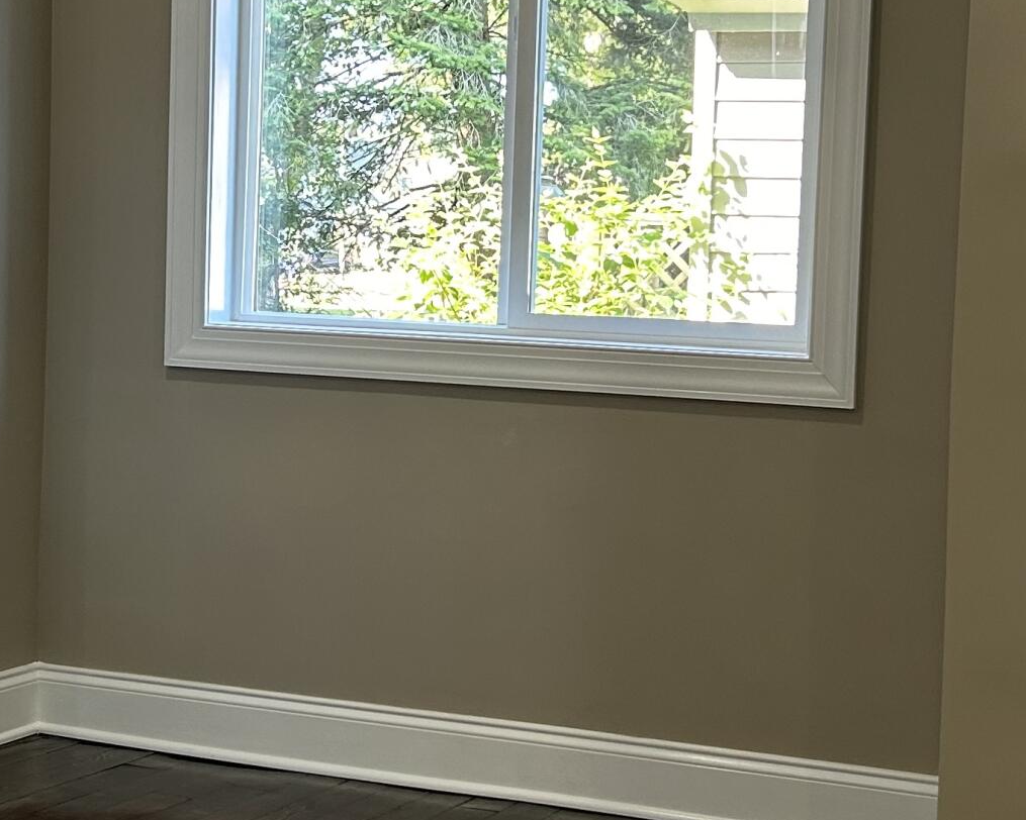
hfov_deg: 25.4
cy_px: 331
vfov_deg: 20.4
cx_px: 433
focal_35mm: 75
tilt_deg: -3.4
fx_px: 2277
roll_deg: -2.4
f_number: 1.5
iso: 125
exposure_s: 1/120
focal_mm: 5.7
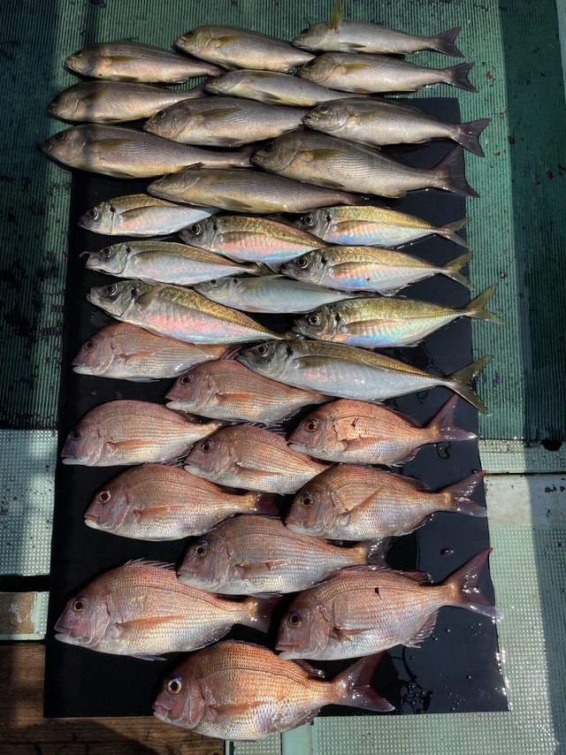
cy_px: 378
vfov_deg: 67.3
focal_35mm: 26
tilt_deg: -79.1
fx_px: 567
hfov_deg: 53.0
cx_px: 283
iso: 32
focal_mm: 4.2
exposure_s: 1/8403
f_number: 1.6
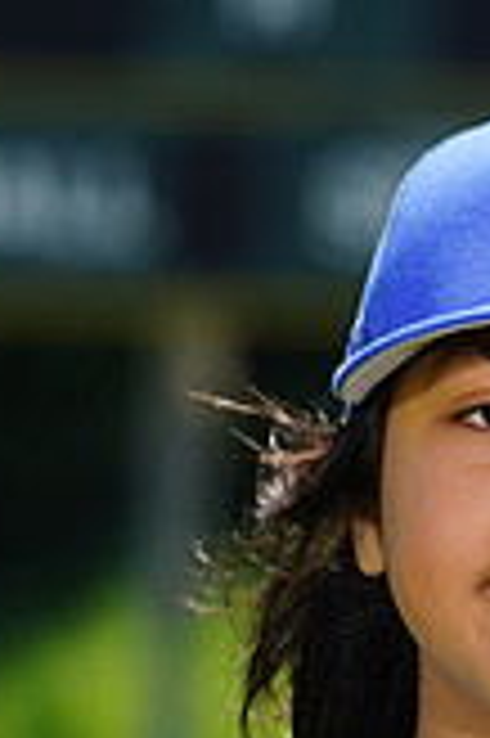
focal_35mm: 959
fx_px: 19620
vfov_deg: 2.2
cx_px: 587
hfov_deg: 1.4
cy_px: 976
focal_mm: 271
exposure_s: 1/250
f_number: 8
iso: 100
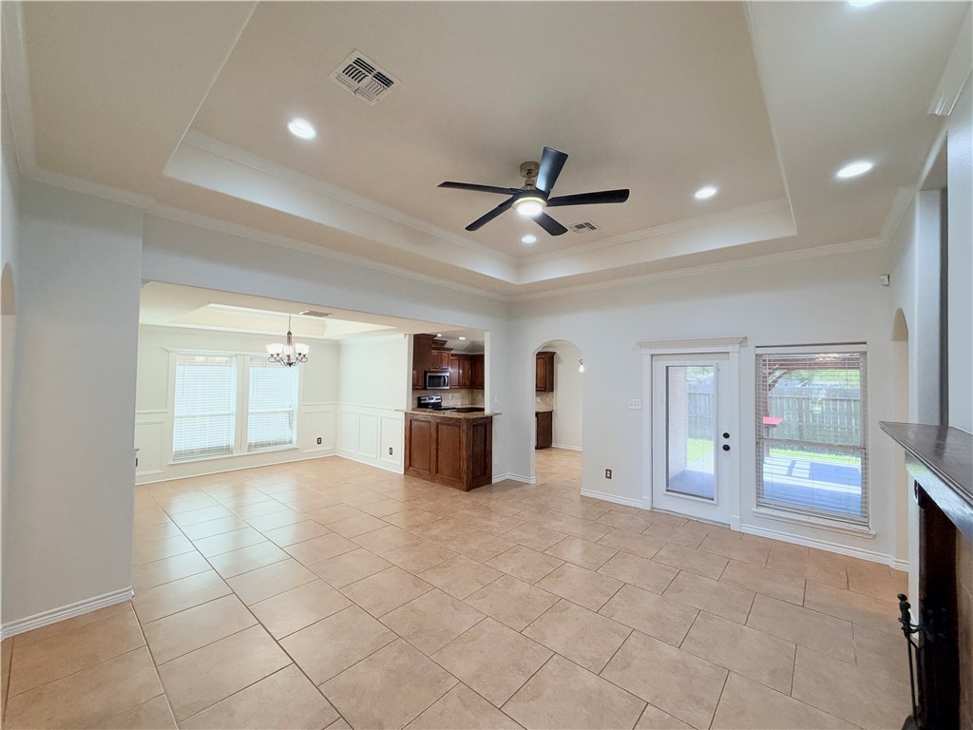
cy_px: 365
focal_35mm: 14
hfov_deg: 102.1
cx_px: 486
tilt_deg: +3.0
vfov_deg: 85.7
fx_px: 394
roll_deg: -0.5
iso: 320
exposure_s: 1/120
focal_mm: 2.22
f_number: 2.2
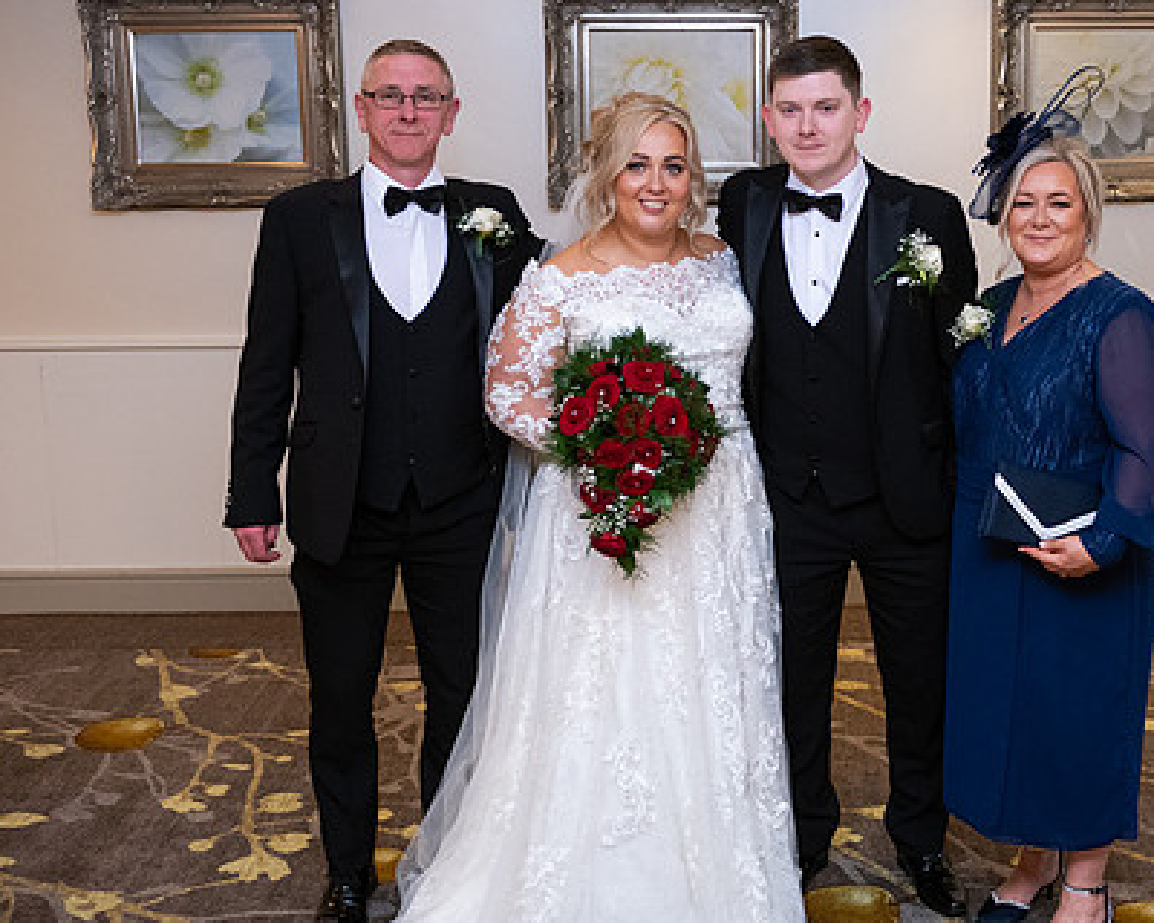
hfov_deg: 39.1
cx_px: 757
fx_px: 1605
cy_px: 394
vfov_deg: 32.0
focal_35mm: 47
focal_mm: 29
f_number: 3.5
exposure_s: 1/160
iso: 1000
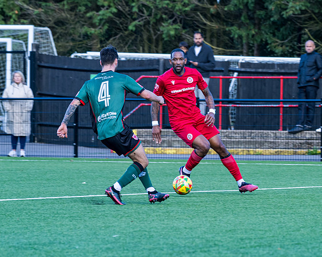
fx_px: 3535
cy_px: 201
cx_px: 251
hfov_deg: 5.2
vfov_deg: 4.2
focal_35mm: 371
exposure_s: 1/500
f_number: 4
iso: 200
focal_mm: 135
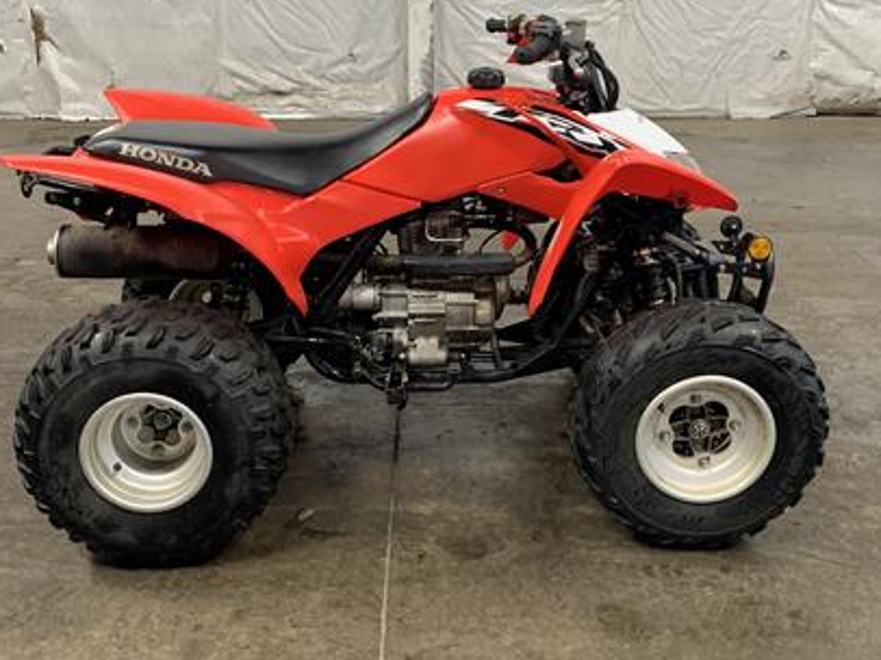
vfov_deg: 34.9
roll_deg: -0.1
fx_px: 1043
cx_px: 440
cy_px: 248
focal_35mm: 41
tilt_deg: -17.2
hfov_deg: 45.8
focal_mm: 4.25
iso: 160
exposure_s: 1/60
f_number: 1.8
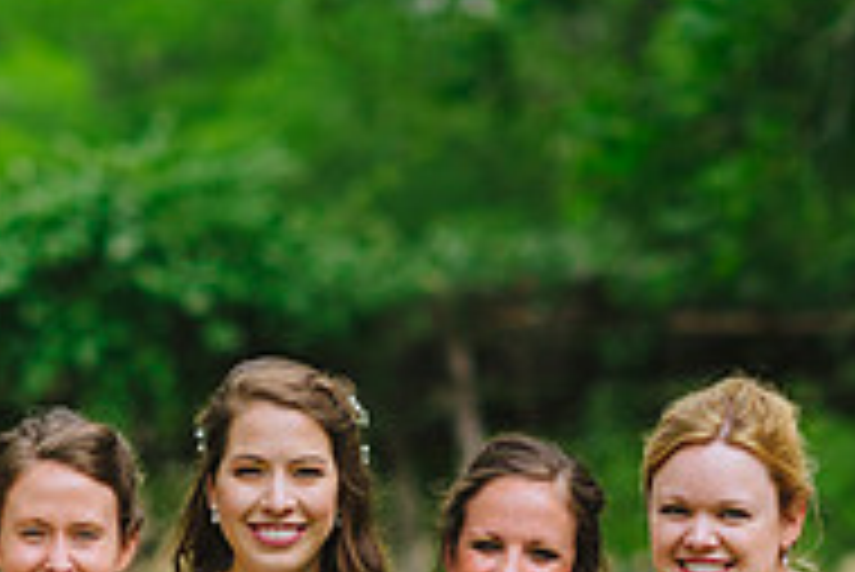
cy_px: 804
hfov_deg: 7.9
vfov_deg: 5.3
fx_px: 6156
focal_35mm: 259
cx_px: 333
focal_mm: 85
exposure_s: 1/3200
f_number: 2
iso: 200
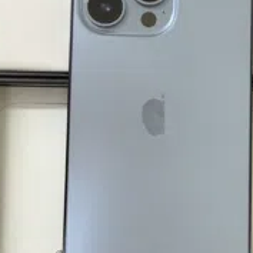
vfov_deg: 35.3
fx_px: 397
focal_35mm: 48
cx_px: 180
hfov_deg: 34.8
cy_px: 111
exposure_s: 1/100
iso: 160
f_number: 2.2
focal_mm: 2.22
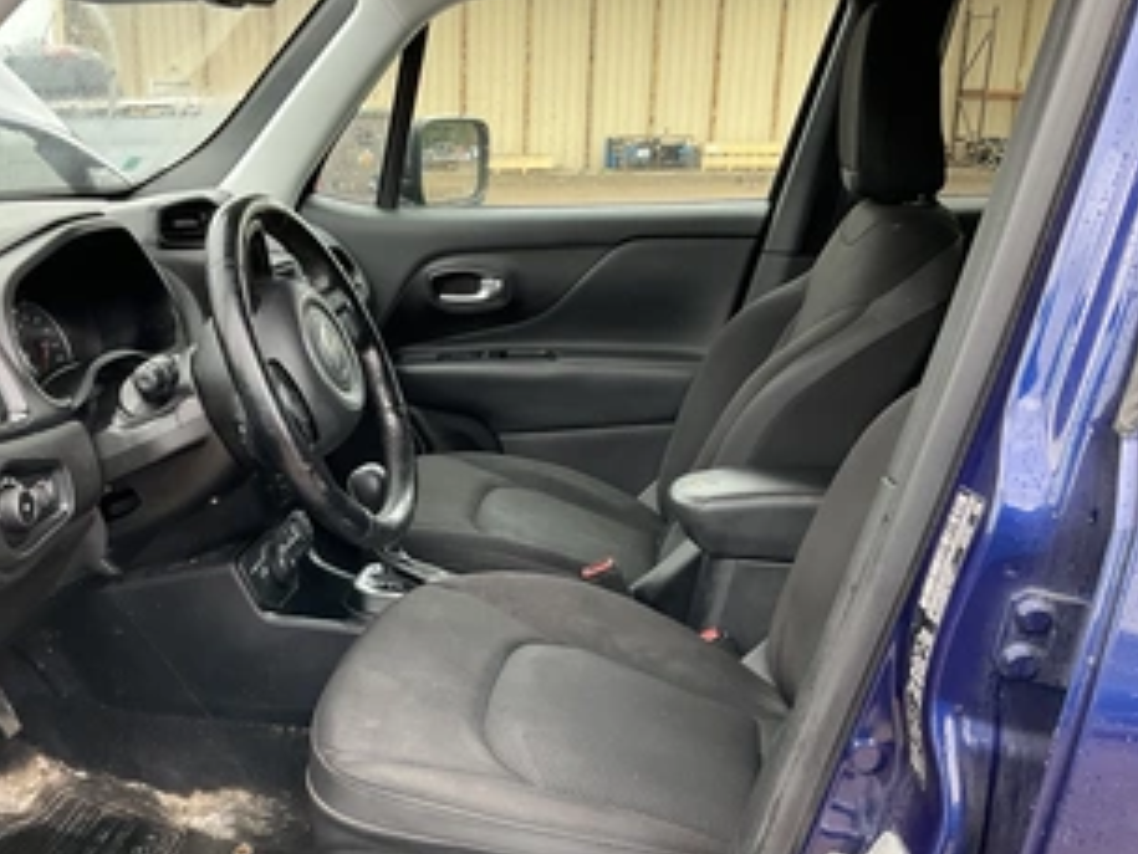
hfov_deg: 48.4
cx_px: 414
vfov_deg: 37.5
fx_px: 1250
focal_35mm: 38
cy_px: 526
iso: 64
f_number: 1.8
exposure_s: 1/85
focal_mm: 3
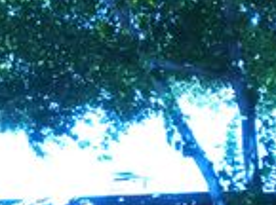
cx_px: -13
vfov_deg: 8.9
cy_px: 202
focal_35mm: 166
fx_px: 1320
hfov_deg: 11.8
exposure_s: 1/320
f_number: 4
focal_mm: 8.6
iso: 100
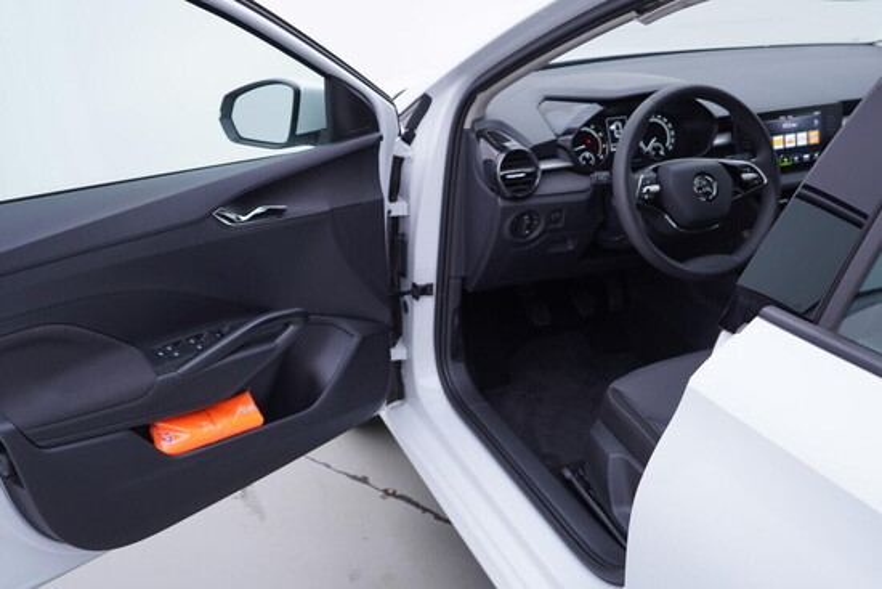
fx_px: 882
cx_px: 441
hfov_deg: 53.1
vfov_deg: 36.9
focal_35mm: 36
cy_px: 294
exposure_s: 1/50
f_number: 3.2
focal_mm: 24
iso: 125
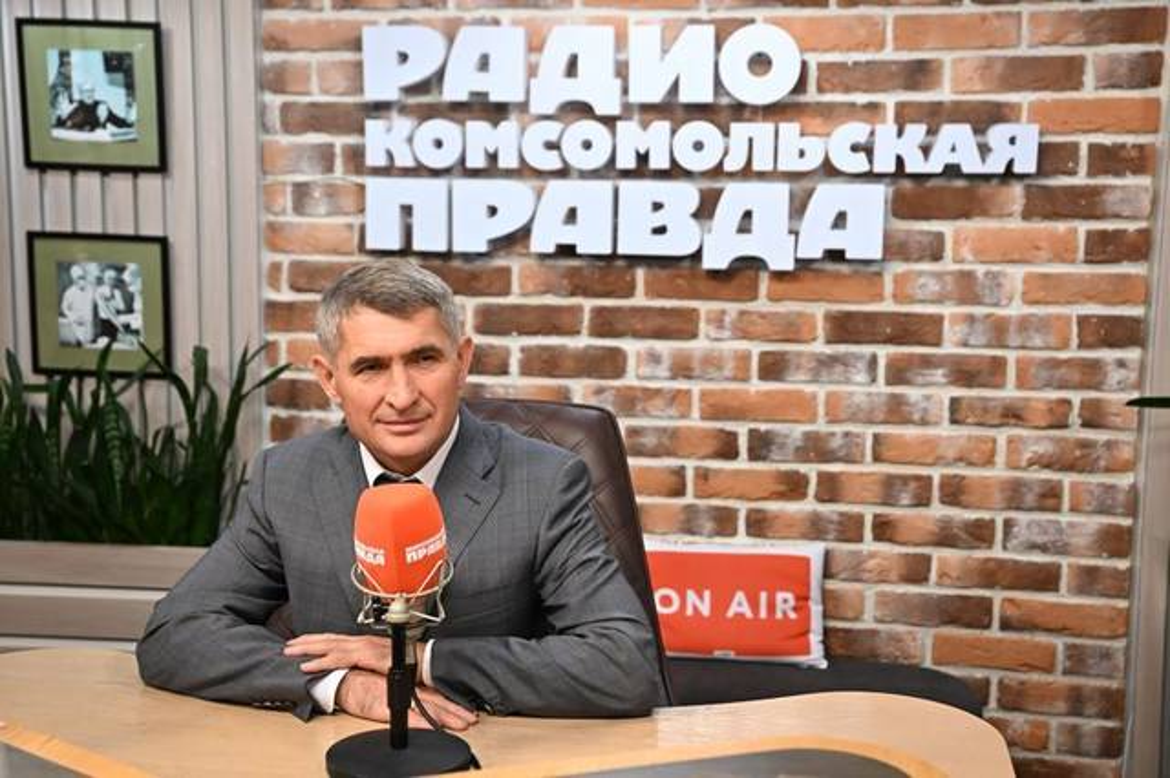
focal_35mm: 47
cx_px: 585
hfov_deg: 41.9
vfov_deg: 28.6
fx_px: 1527
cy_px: 389
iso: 2000
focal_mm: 47
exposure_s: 1/320
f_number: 4
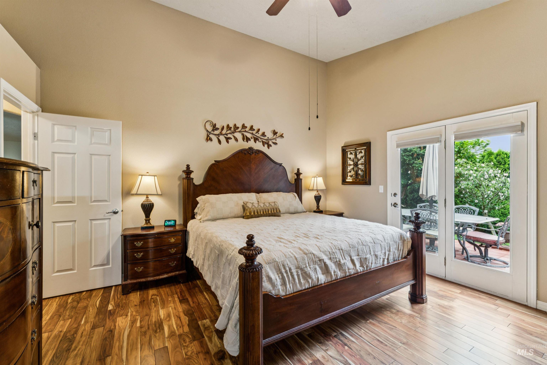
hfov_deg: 99.3
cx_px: 274
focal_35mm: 15
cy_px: 182
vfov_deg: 76.2
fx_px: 232
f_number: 13
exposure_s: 1/2.5
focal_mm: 15.3
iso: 400
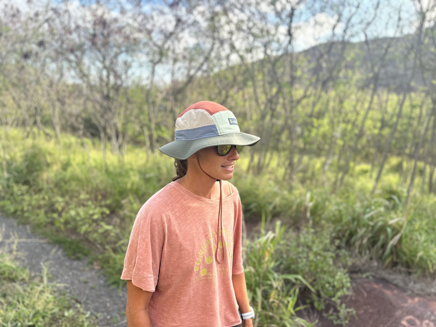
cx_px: 218
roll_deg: -3.2
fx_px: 302
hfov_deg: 71.6
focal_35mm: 24
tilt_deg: -13.0
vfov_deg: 56.8
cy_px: 164
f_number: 1.78
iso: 80
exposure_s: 1/611
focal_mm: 6.86
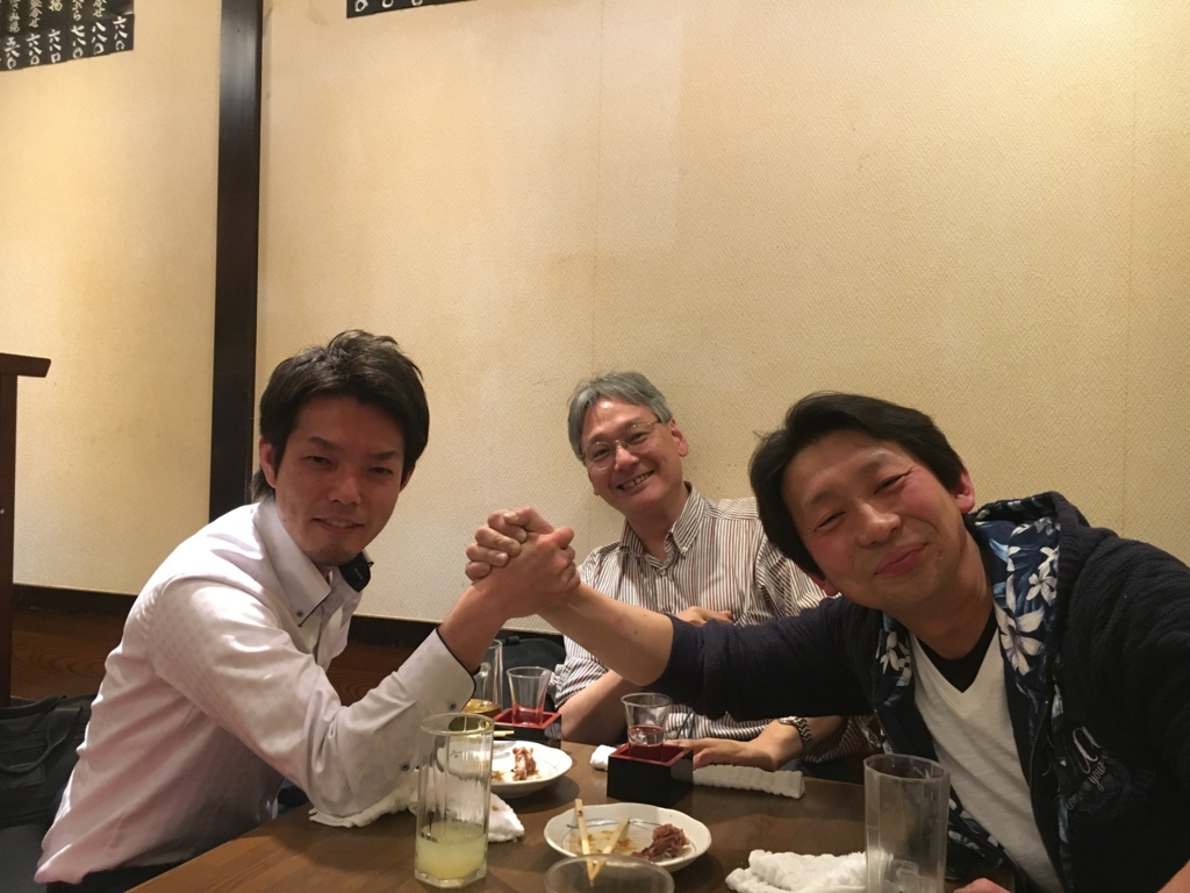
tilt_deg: +0.1
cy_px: 446
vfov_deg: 48.2
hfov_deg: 61.7
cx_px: 595
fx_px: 997
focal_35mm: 29
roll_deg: -1.5
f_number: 2.2
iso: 200
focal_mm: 4.15
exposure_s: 1/15
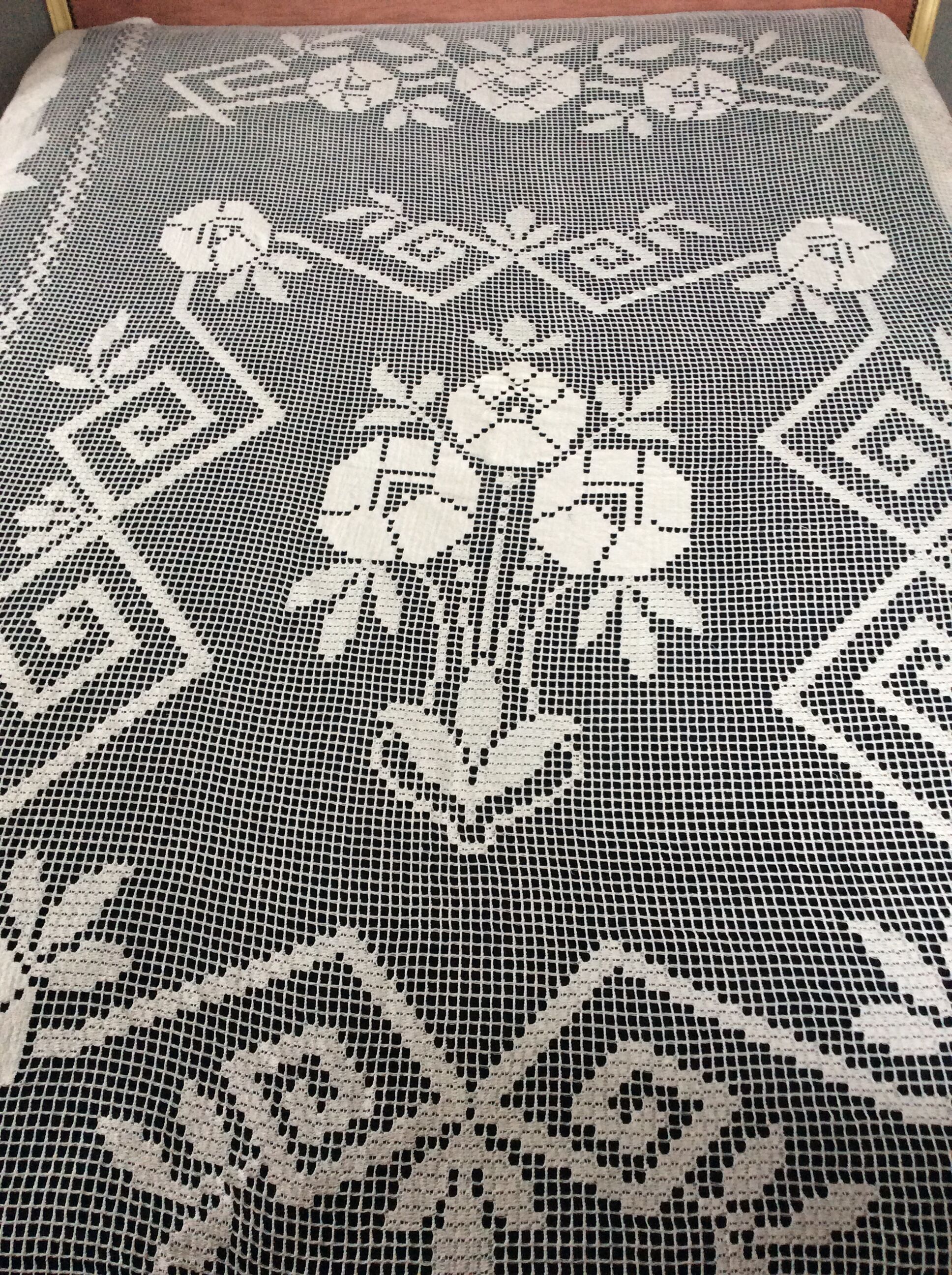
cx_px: 476
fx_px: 1177
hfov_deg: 44.1
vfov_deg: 56.9
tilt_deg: -50.0
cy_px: 638
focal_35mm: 32
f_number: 2.4
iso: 100
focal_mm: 3.3
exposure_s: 1/25
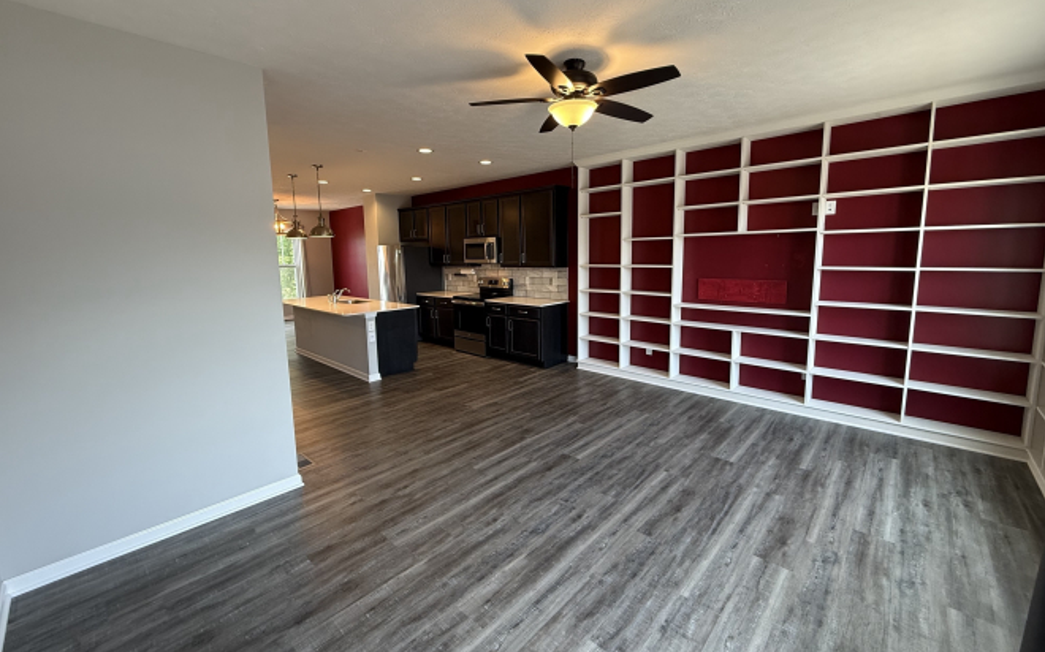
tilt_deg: -6.6
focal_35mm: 15
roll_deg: +0.8
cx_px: 519
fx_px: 427
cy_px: 305
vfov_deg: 74.7
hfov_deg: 101.5
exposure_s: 1/60
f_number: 2.2
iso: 200
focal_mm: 2.22
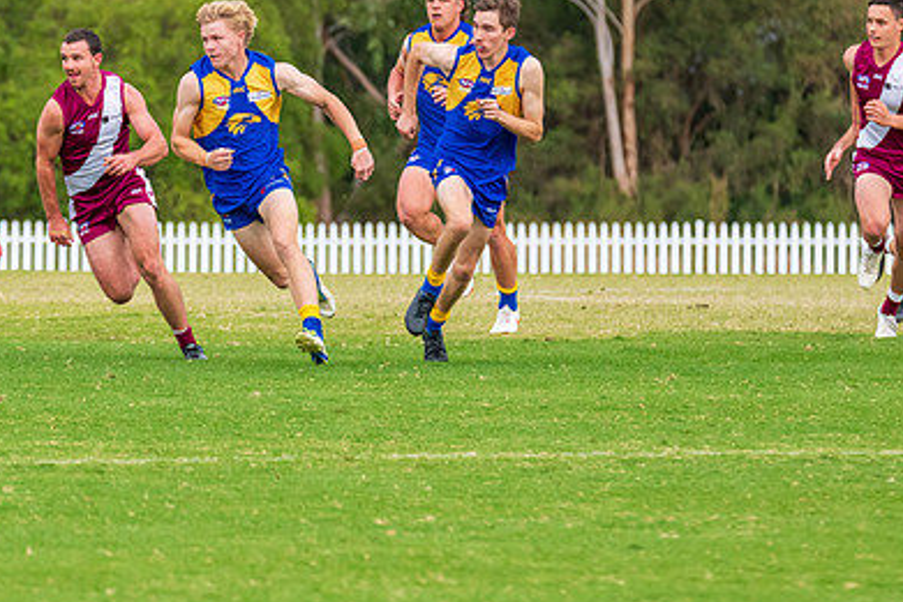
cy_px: 185
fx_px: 12420
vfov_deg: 2.8
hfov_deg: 4.2
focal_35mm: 495
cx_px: 293
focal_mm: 280
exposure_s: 1/1250
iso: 1000
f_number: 7.1
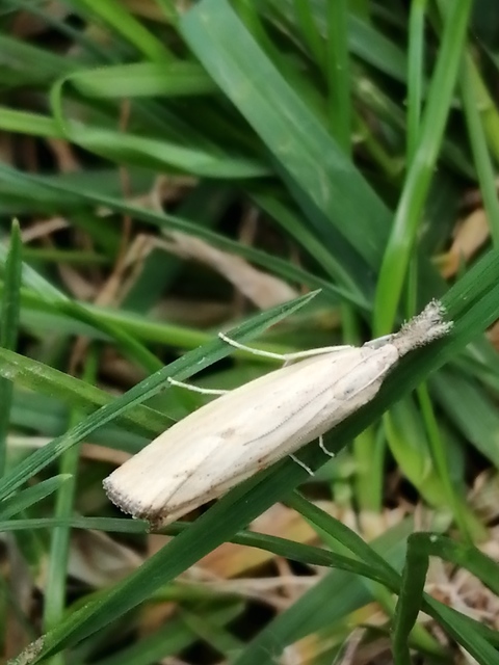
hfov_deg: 14.2
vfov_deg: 18.9
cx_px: 250
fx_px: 1999
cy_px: 332
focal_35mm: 104
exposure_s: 1/148
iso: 50
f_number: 1.8
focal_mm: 3.46
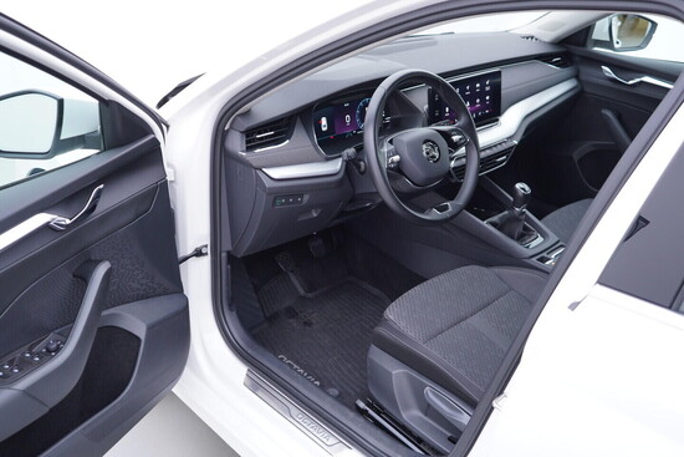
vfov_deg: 36.9
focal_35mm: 36
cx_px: 342
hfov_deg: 53.1
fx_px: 684
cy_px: 228
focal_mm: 24
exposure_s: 1/40
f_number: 2.8
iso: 160
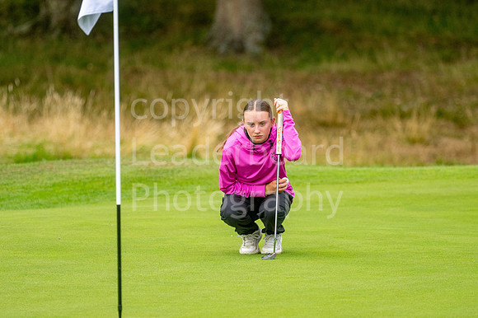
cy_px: 159
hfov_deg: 4.6
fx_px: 5971
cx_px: 239
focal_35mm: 450
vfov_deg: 3.1
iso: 500
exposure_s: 1/3200
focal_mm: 300
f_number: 4
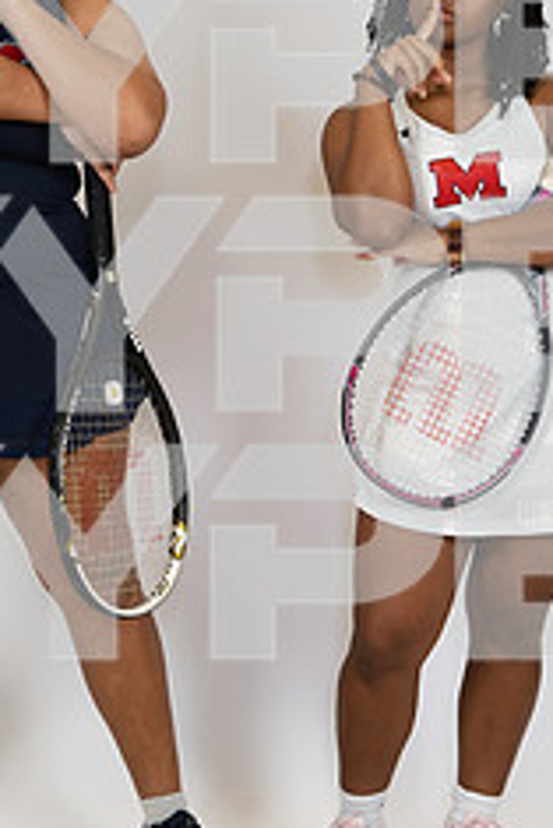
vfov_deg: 23.6
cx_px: 176
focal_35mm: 86
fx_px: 1979
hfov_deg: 15.9
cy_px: 307
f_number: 4
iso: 500
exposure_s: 1/125
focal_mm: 45
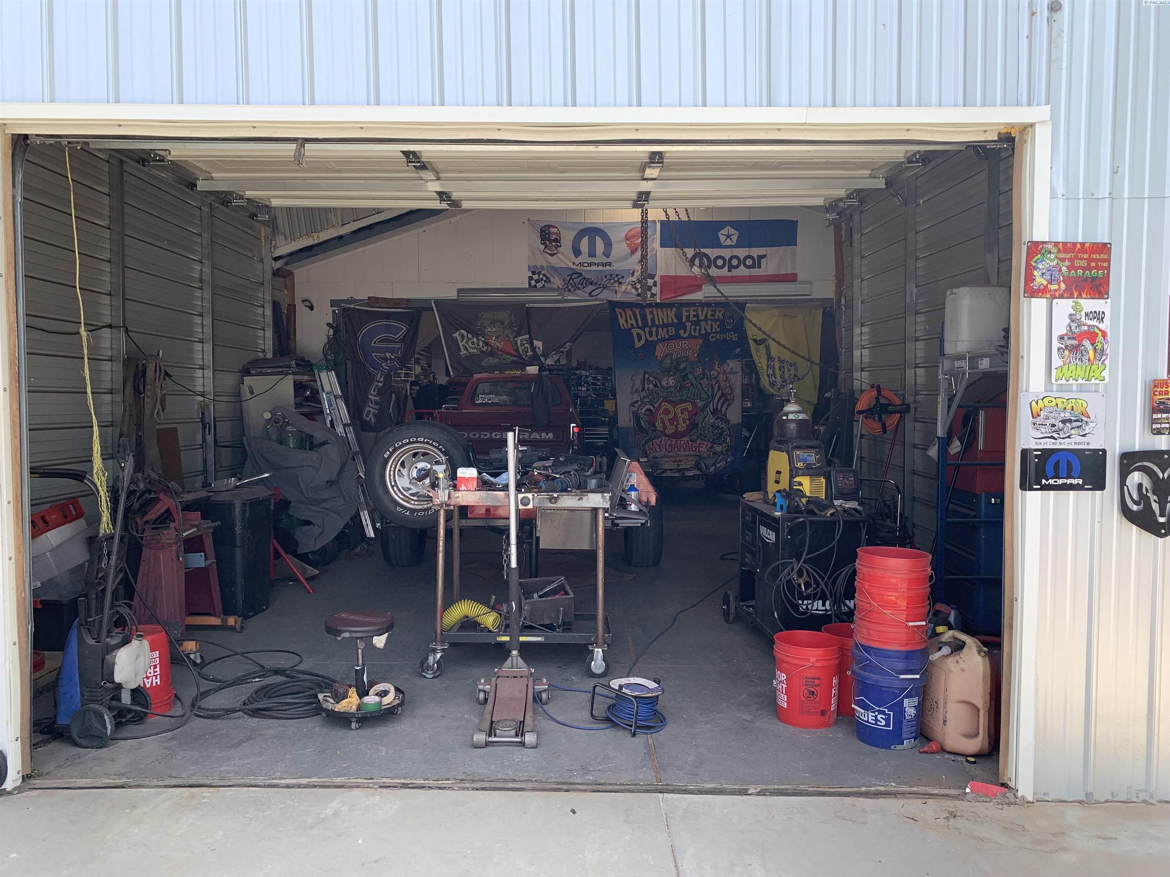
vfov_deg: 53.1
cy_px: 438
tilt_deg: -4.1
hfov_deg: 67.3
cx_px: 585
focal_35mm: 26
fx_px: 879
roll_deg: +0.6
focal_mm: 4.25
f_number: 1.8
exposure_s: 1/360
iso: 25
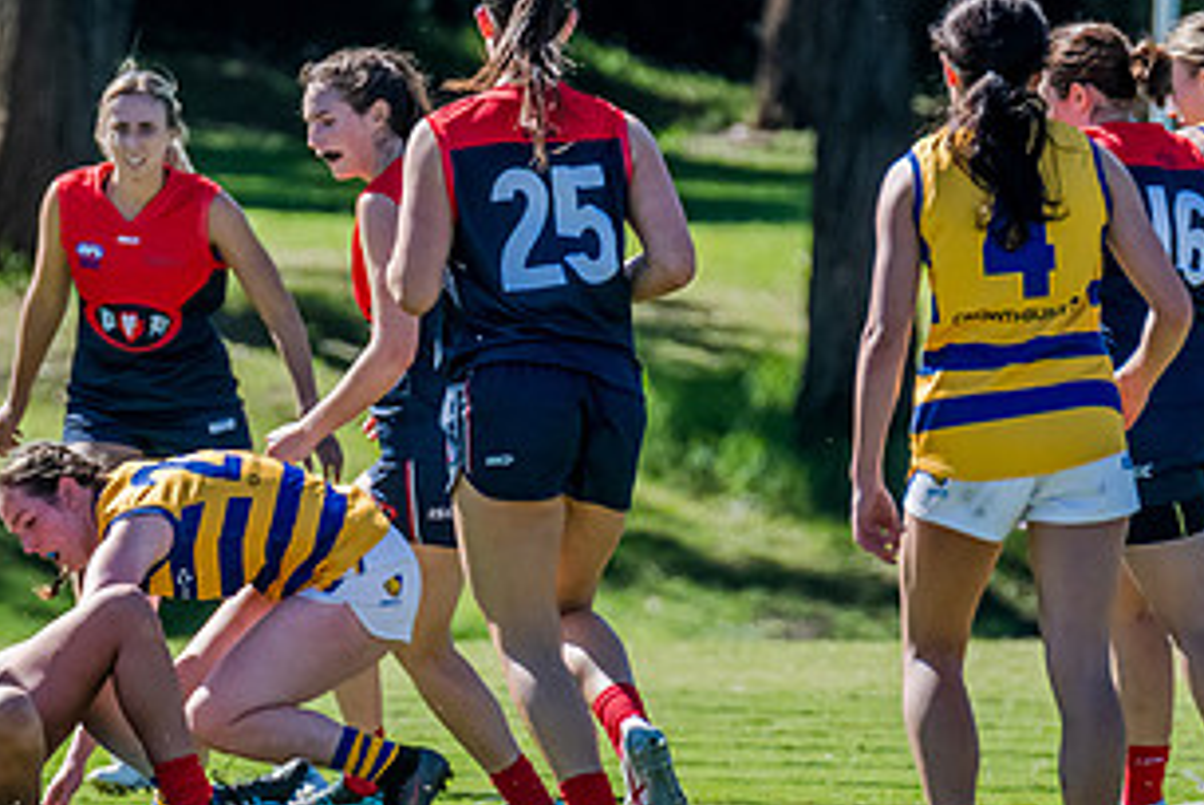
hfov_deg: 2.2
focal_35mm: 944
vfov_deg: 1.5
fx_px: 31601
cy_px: 542
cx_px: 95
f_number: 7.1
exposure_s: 1/1600
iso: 800
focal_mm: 360
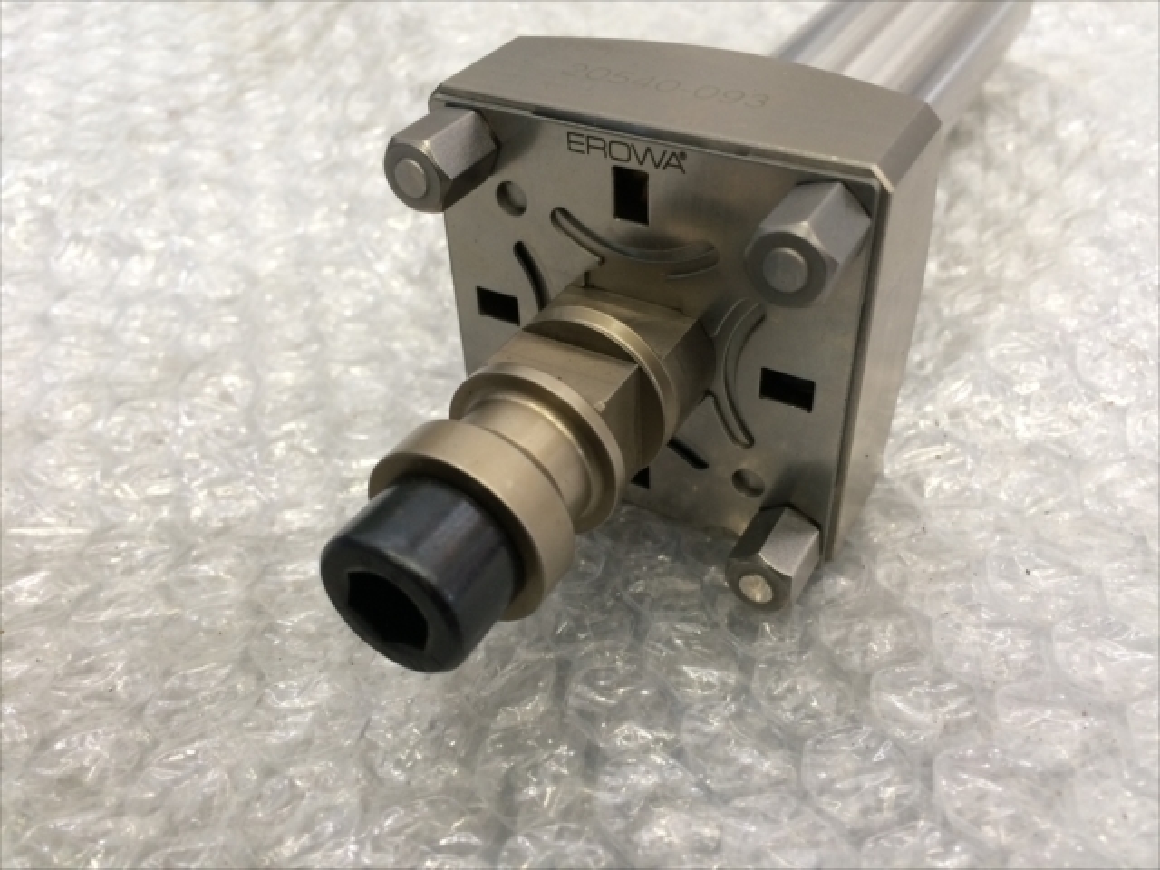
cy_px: 435
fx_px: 972
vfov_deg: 48.2
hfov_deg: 61.7
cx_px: 580
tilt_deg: -46.0
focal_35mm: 29
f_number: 2.2
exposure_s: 1/30
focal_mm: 4.15
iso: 80
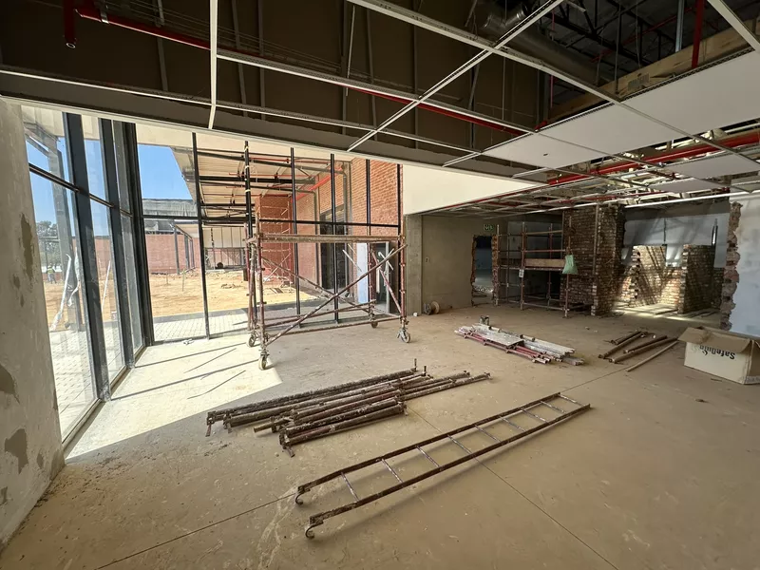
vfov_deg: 85.7
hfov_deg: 102.1
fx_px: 307
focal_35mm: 14
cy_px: 285
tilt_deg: -4.8
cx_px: 380
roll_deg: +0.1
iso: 40
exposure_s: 1/287
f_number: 2.2
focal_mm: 2.22
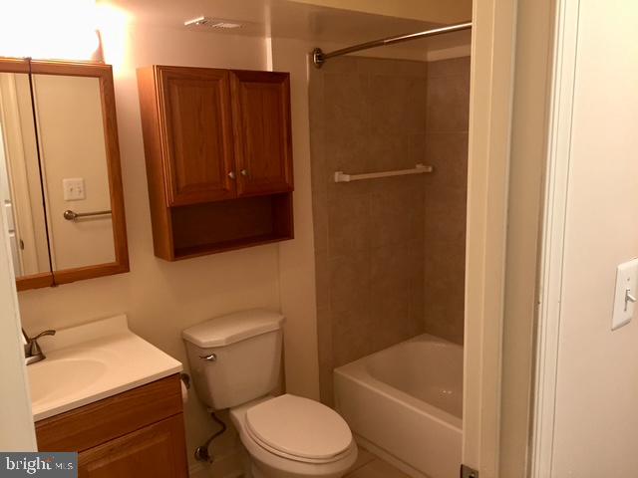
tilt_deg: -11.3
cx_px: 319
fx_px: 534
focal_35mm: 29
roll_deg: +0.6
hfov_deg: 61.7
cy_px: 239
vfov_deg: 48.2
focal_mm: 4.15
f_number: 2.2
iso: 100
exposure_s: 1/30
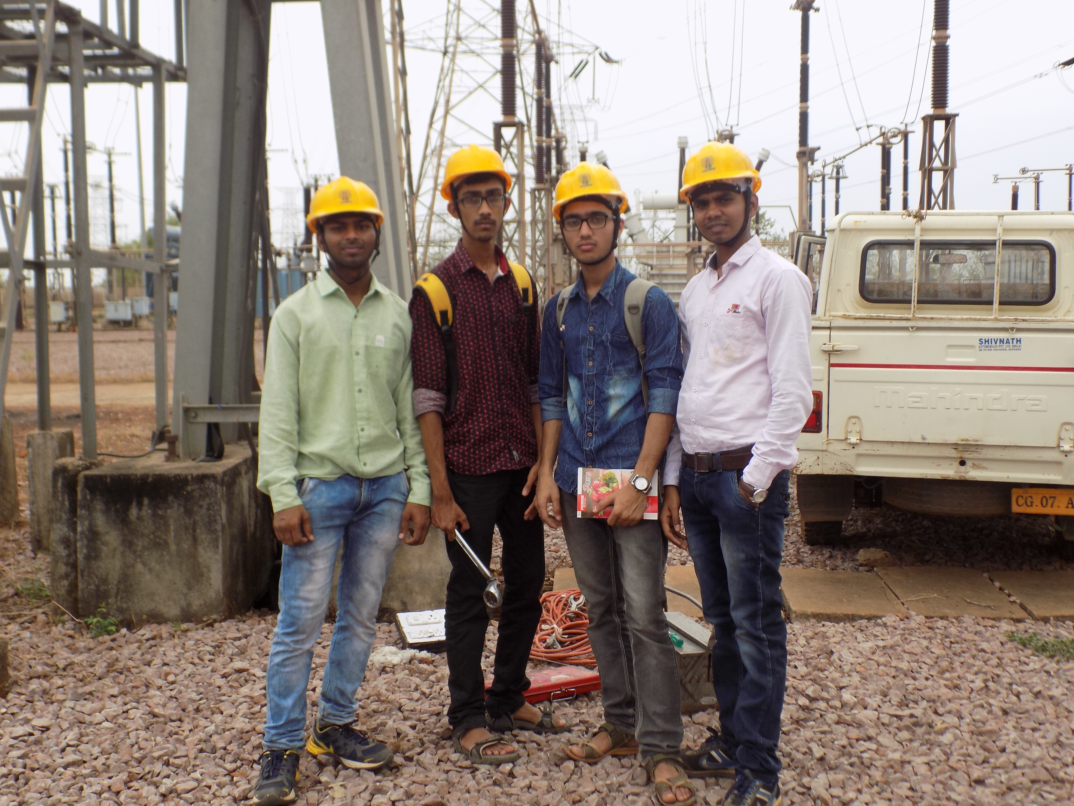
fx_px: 1272
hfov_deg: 45.8
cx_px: 537
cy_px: 403
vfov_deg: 35.1
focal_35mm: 41
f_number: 3.6
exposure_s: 1/400
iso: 80
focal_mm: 7.3
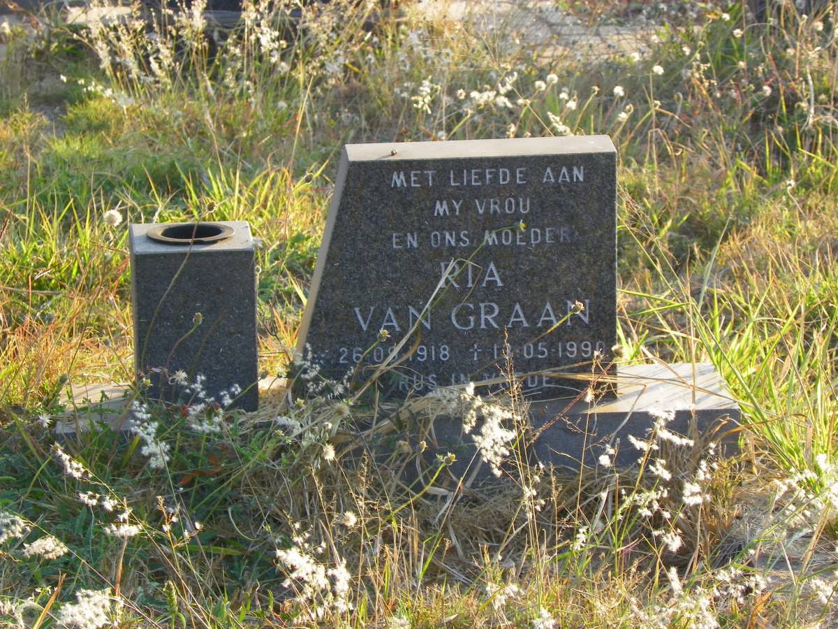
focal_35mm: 167
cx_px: 419
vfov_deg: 8.9
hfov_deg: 11.8
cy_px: 314
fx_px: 4043
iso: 80
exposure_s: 1/60
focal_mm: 29.7
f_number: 4.5
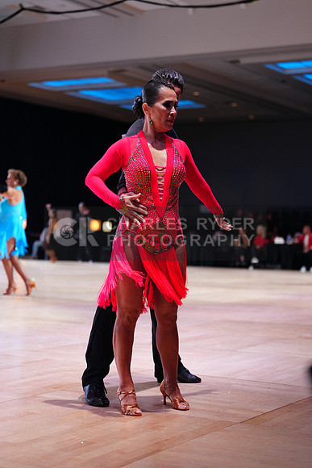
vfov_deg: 28.8
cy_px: 234
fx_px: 909
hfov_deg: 19.5
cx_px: 156
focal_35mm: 70
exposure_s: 1/320
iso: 2000
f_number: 2.8
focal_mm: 70
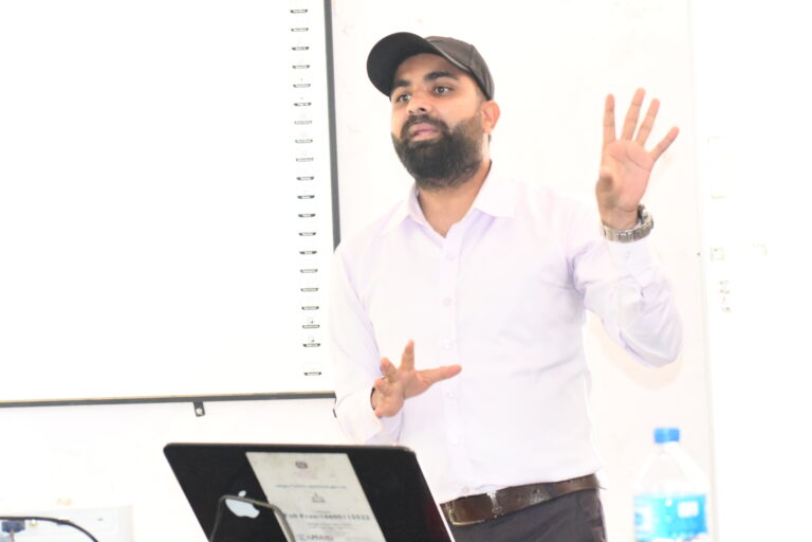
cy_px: 271
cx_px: 406
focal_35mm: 120
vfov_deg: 11.4
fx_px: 2706
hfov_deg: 17.1
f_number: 4.8
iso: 16000
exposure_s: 1/160
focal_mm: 80
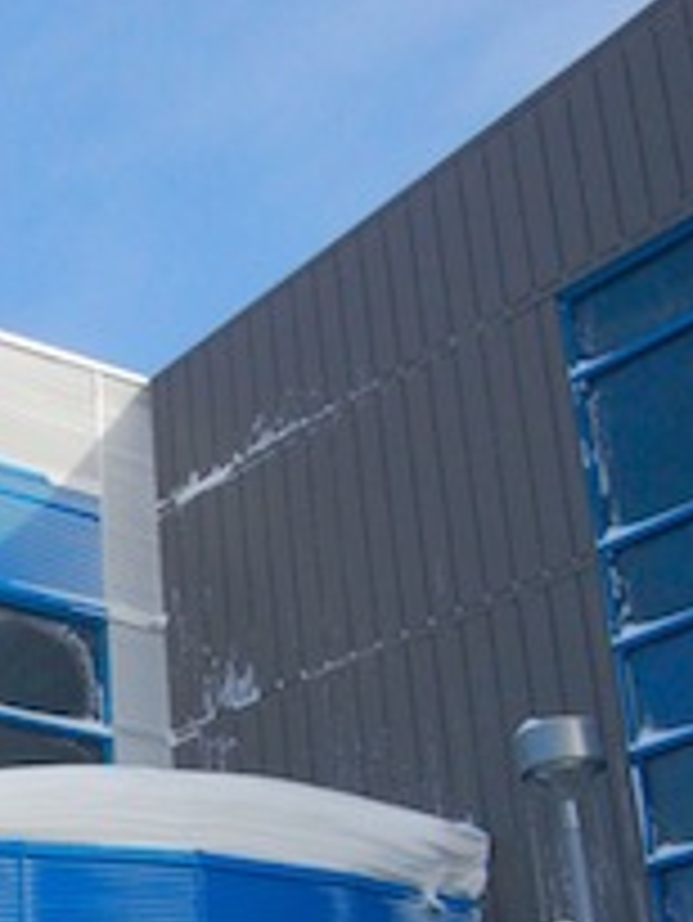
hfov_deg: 19.2
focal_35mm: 73
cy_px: 801
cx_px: -97
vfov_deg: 25.9
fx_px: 1947
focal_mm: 5.4
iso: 400
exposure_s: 1/1081
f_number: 7
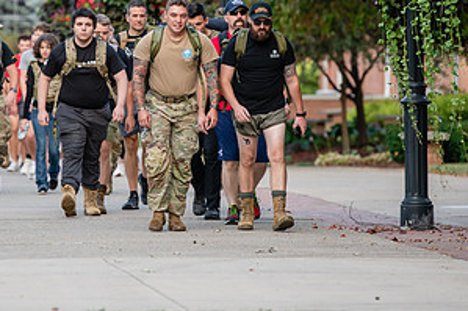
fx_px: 4664
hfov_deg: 5.7
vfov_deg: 3.8
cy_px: 27
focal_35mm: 359
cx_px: 139
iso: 400
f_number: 4
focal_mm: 185
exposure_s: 1/400
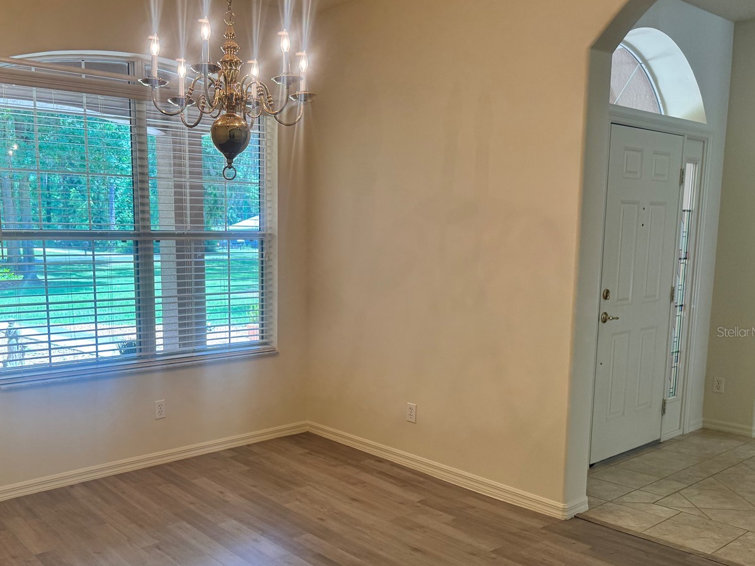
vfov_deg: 44.0
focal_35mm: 32
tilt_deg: -7.7
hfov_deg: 56.0
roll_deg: +0.2
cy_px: 331
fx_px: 698
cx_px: 273
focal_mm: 6.76
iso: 100
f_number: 1.78
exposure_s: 1/120
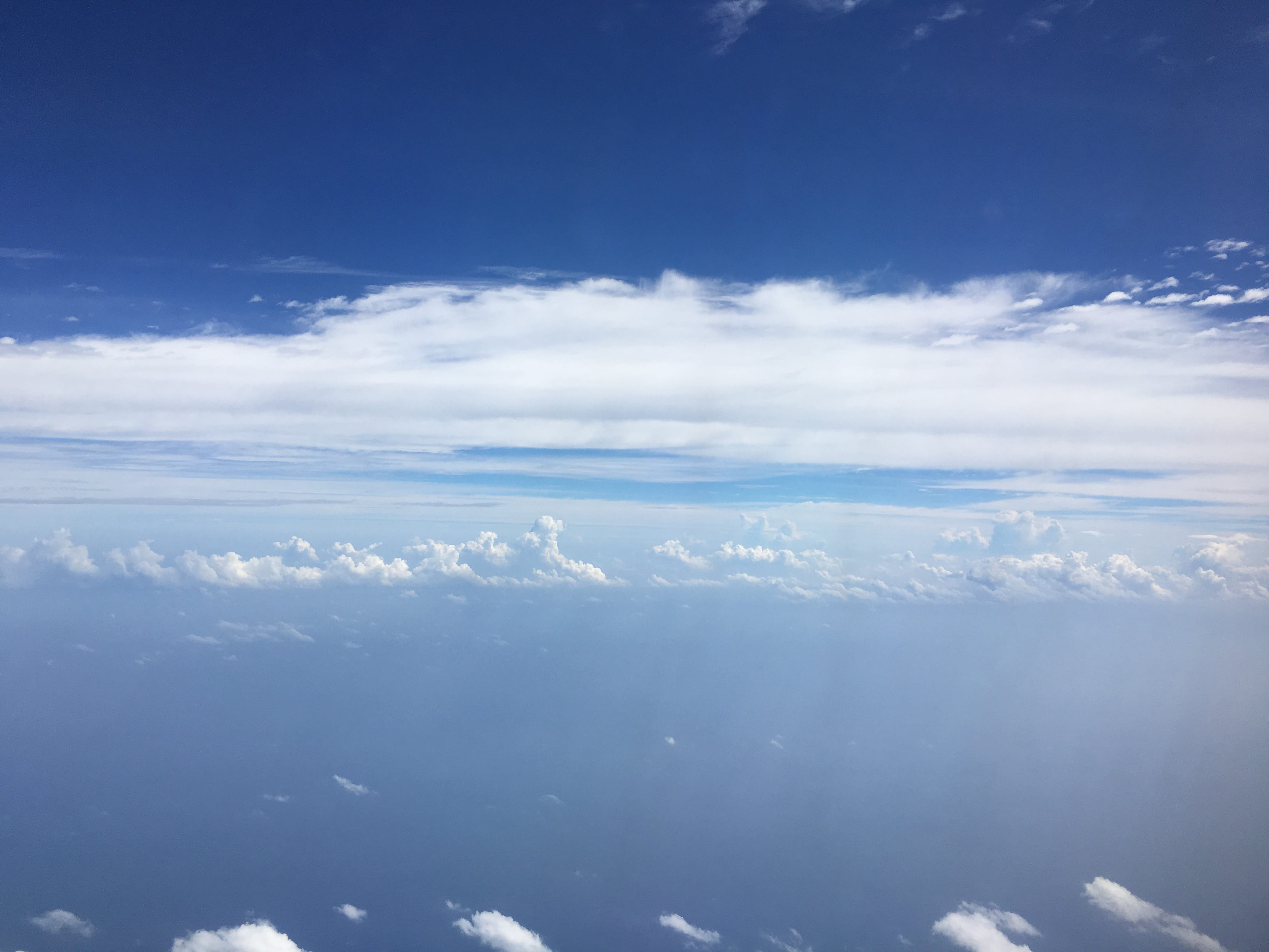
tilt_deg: +2.0
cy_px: 476
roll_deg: -0.2
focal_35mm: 29
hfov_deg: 61.7
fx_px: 1063
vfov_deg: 48.2
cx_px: 634
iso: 25
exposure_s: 1/3205
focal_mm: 4.15
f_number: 2.2
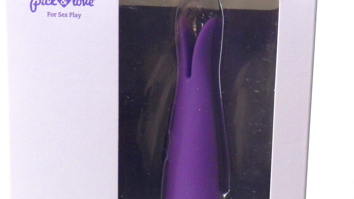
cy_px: 189
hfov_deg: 25.9
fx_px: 770
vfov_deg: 14.5
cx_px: 191
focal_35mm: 82
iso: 160
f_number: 3.7
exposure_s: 1/80
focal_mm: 7.3
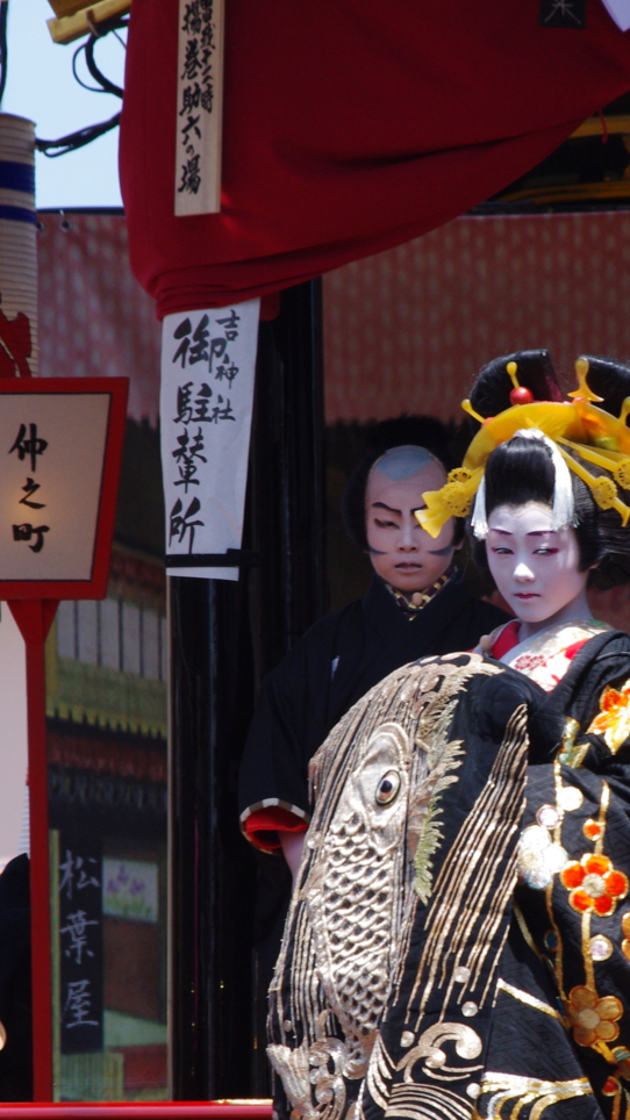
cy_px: 698
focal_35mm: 443
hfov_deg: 2.7
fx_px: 13161
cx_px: 589
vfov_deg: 4.9
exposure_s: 1/320
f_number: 11
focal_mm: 170
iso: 400
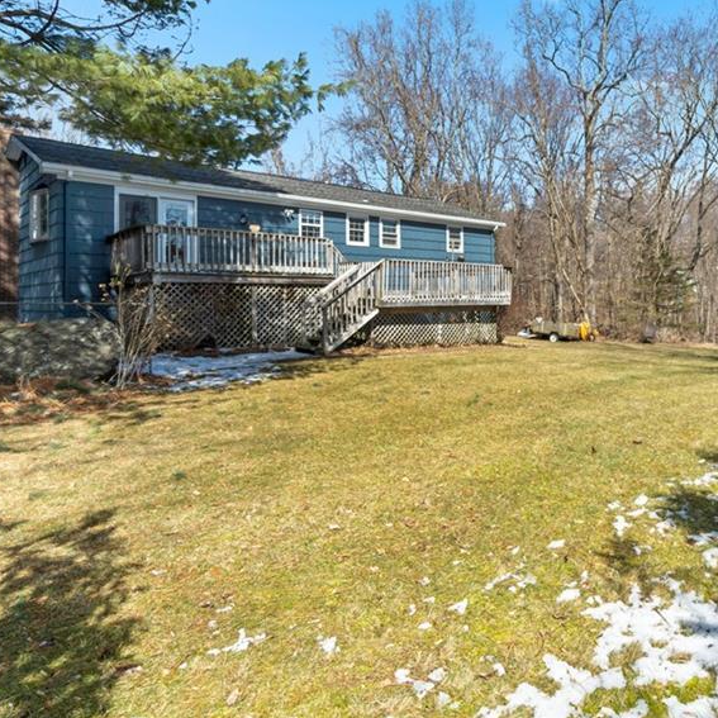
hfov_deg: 63.4
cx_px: 536
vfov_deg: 66.6
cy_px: 289
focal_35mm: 23
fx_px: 540
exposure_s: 1/125
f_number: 7.1
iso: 100
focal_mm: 10
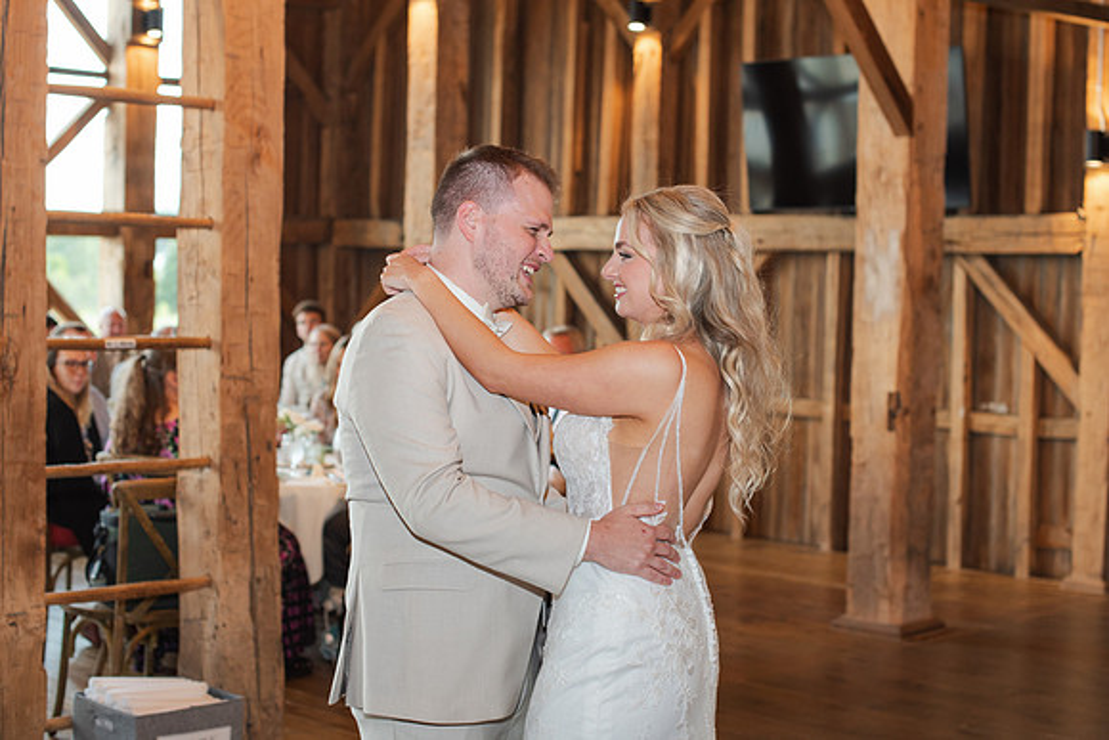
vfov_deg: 23.7
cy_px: 317
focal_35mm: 57
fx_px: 1762
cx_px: 553
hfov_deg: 34.9
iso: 800
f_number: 3.2
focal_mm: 50
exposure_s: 1/200
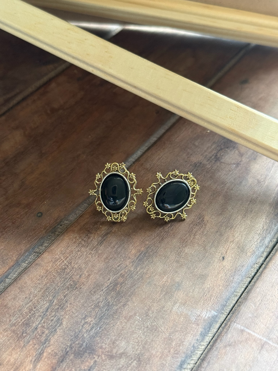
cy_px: 186
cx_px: 139
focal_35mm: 48
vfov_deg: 39.7
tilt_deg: -42.5
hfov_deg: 30.3
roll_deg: -2.6
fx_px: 514
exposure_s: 1/45
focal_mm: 6.76
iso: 250
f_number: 1.78
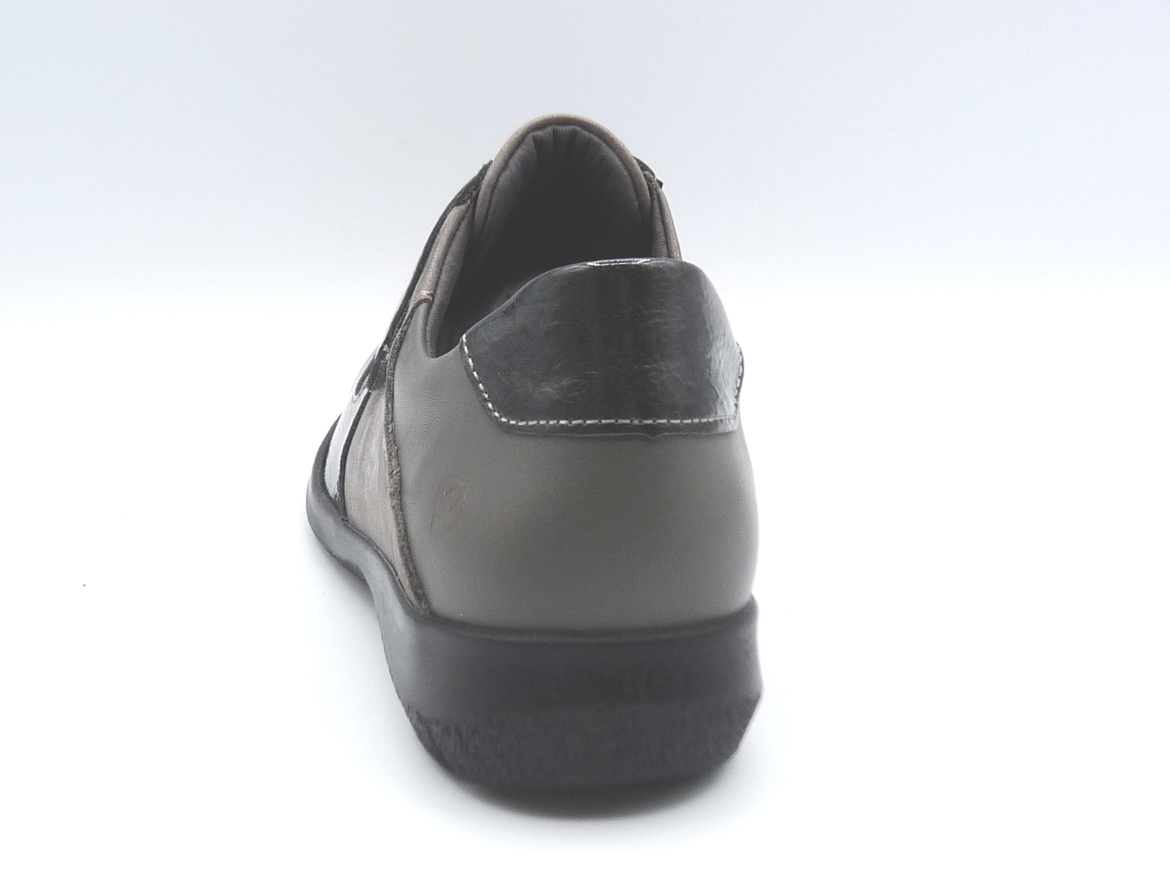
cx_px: 585
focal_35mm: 50
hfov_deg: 38.2
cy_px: 439
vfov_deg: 29.1
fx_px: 1690
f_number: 4.5
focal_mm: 5
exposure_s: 1/200
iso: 100
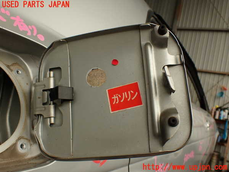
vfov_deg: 44.2
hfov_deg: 56.8
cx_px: 114
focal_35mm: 32
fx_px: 212
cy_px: 86
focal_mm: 5.79
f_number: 3.2
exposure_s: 1/125
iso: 100
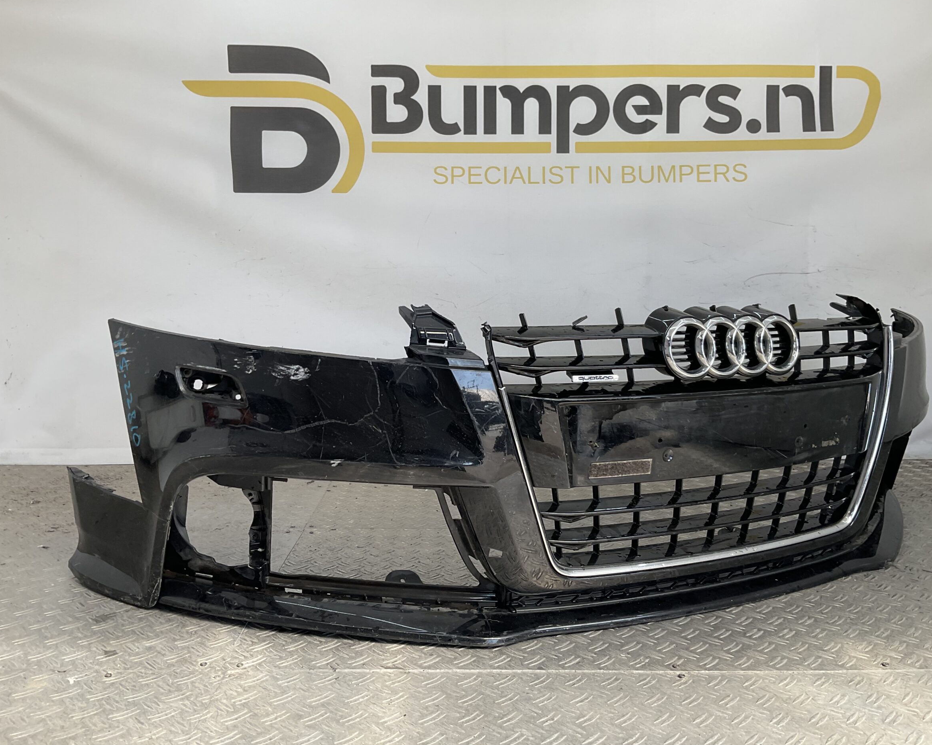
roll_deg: -1.9
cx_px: 470
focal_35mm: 31
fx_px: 855
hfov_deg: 57.2
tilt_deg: -6.7
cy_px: 377
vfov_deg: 47.1
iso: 16
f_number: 1.8
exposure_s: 1/274
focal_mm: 3
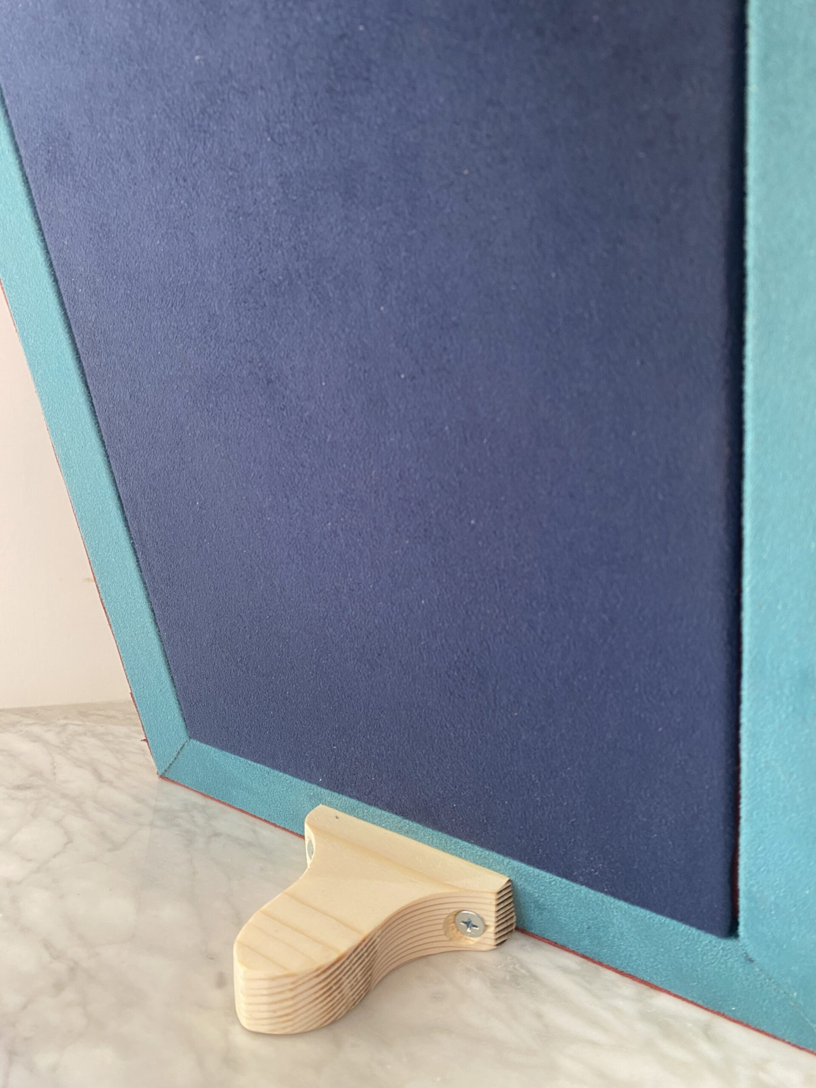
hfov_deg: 53.1
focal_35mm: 26
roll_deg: -0.7
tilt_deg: -11.7
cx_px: 408
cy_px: 544
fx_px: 817
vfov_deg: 67.3
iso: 125
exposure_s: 1/60
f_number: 1.8
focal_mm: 4.25
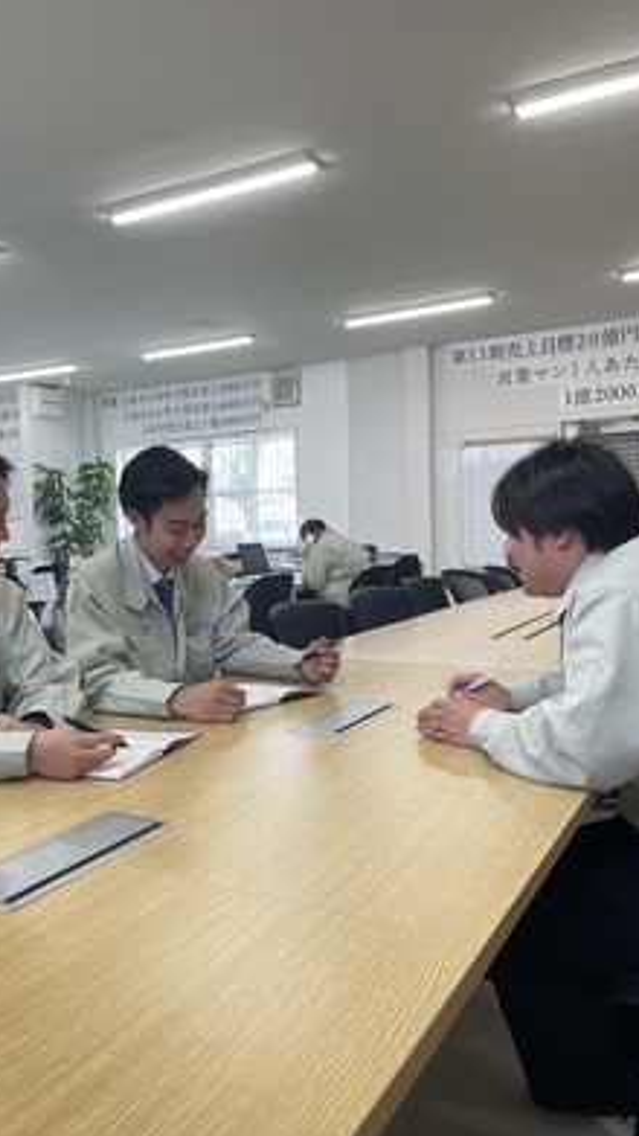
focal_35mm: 29
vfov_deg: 66.1
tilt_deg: -1.5
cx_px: 227
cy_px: 567
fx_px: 873
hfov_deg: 39.8
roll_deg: +2.2
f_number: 1.6
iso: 64
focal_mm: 4.2
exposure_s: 1/100
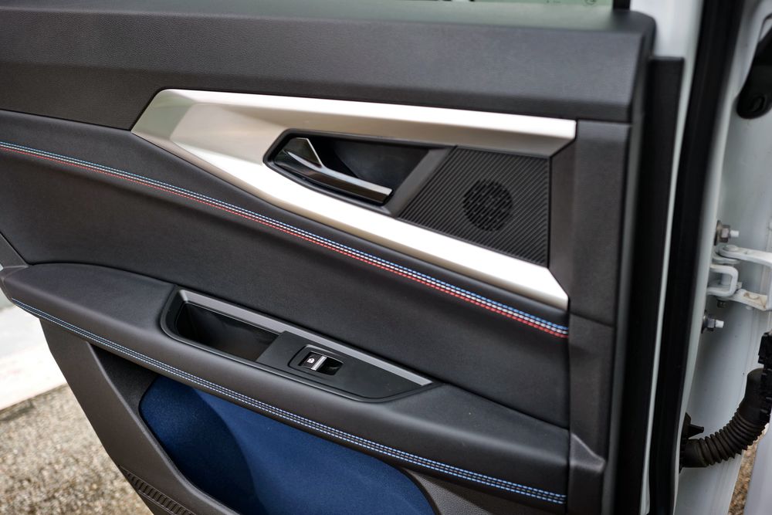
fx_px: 515
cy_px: 258
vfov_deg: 53.1
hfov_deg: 73.7
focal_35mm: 24
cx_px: 386
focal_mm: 24
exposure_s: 1/60
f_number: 3.5
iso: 125
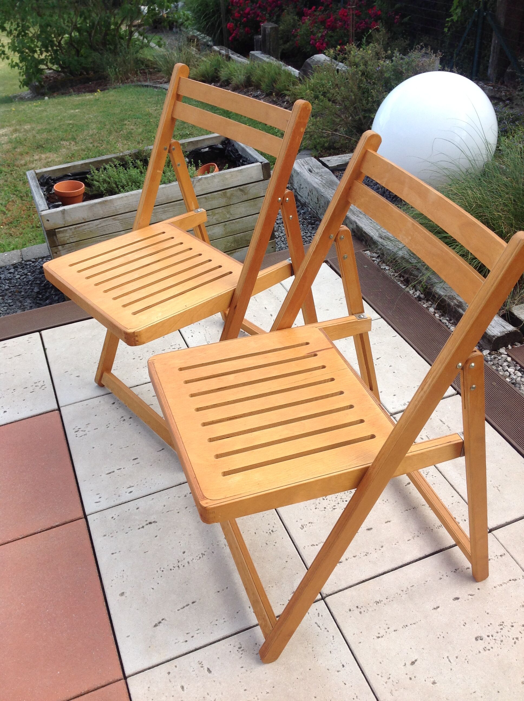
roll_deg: +5.7
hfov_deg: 40.6
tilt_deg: -36.9
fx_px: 708
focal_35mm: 35
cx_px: 262
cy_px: 350
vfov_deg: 52.7
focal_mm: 4.28
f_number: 2.4
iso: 50
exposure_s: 1/321
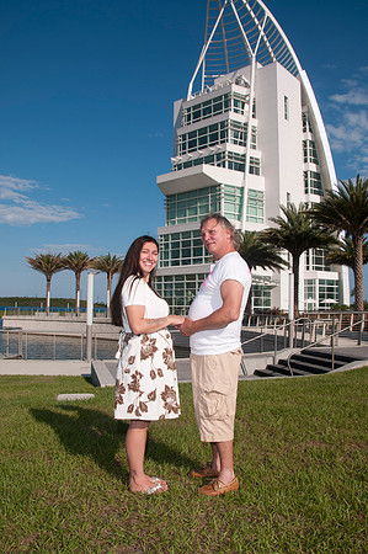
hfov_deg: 47.8
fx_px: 415
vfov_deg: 67.4
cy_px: 277
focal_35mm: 27
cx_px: 184
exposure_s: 1/250
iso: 100
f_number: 11
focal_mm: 18
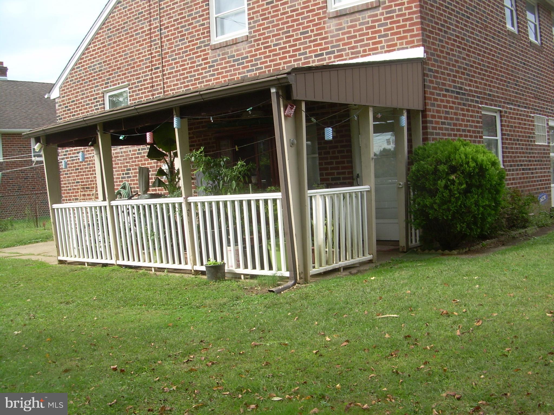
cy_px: 208
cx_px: 277
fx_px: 608
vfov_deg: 37.7
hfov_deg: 49.0
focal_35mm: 38
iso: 50
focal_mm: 6.3
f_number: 4.6
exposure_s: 1/149
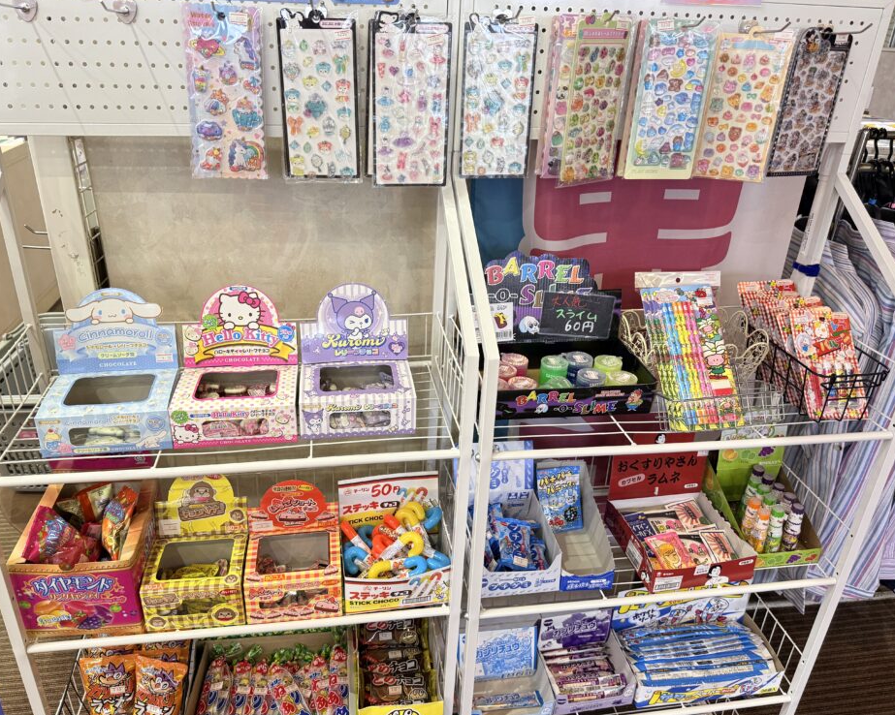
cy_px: 350
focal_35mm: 26
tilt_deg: -25.7
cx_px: 428
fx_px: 689
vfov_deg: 54.9
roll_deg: -2.1
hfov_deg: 66.0
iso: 250
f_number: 1.78
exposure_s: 1/50
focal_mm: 6.76
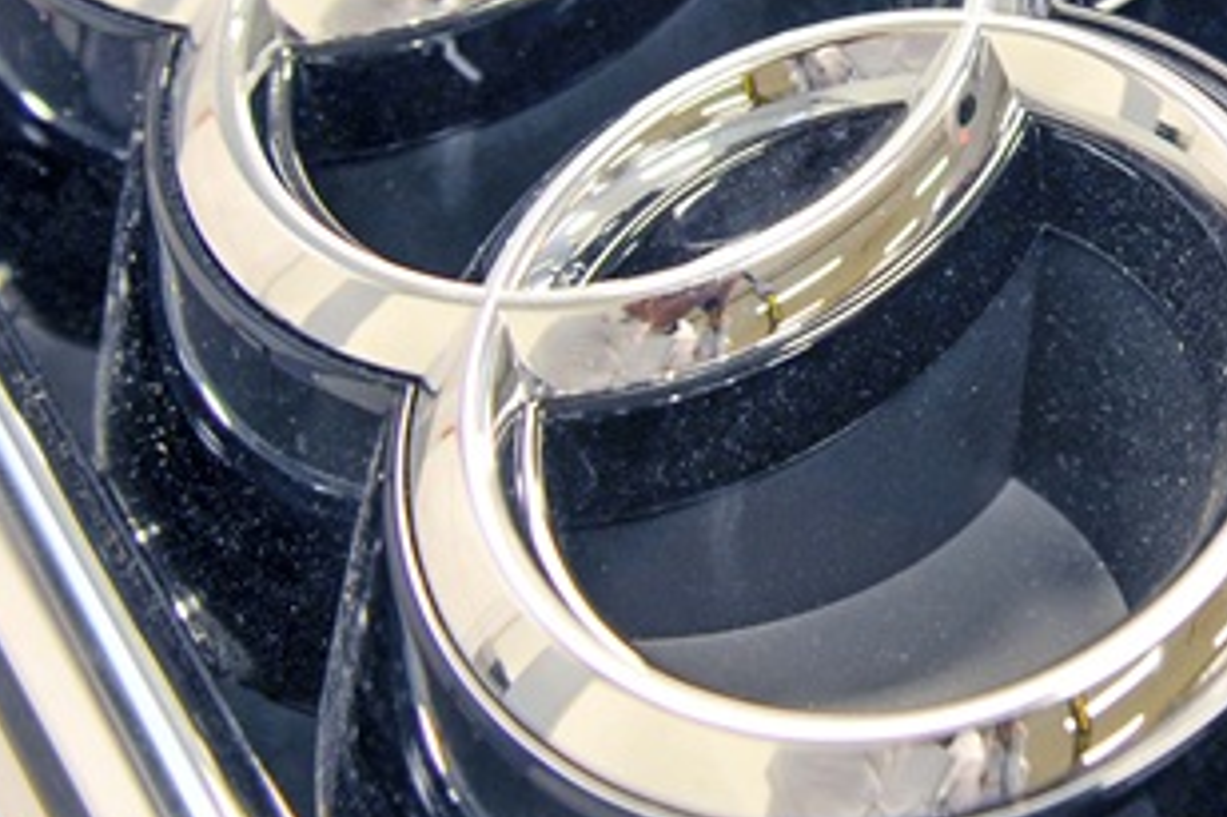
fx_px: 3543
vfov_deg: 12.6
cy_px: -349
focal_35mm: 104
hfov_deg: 18.5
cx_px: 1510
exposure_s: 1/40
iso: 500
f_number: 3.2
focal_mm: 32
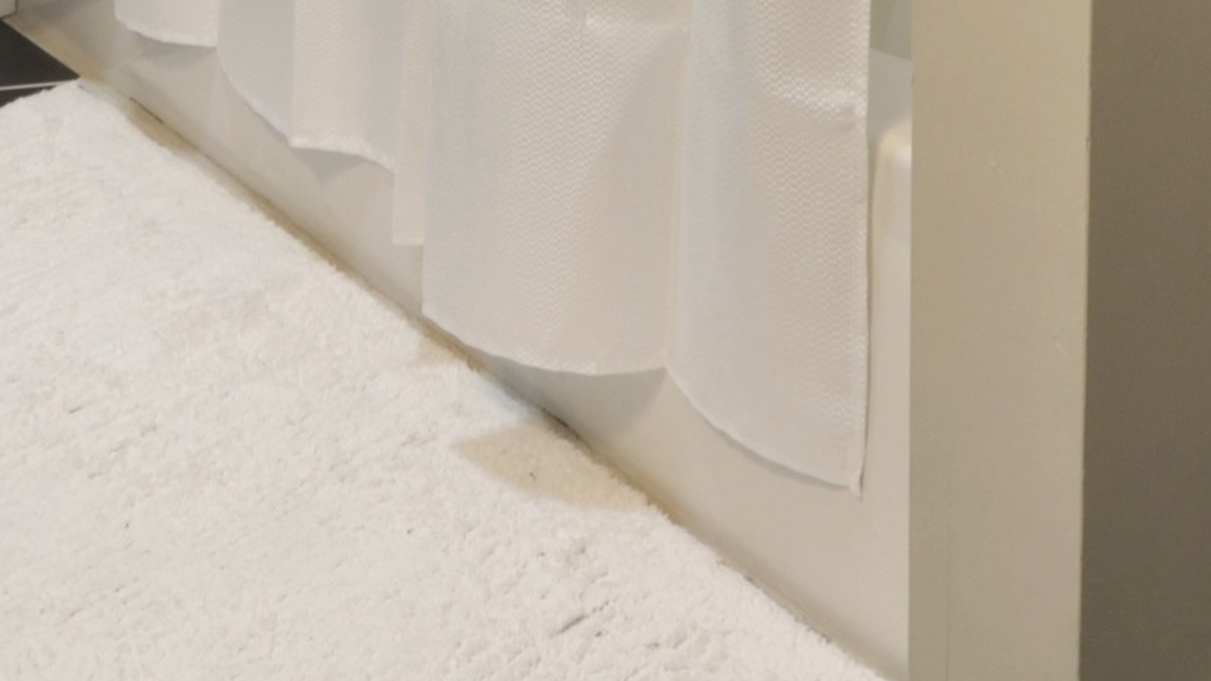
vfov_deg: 15.8
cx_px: 464
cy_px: -650
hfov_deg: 34.2
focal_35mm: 61
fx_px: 1958
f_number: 9
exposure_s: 1/4
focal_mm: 10
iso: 200
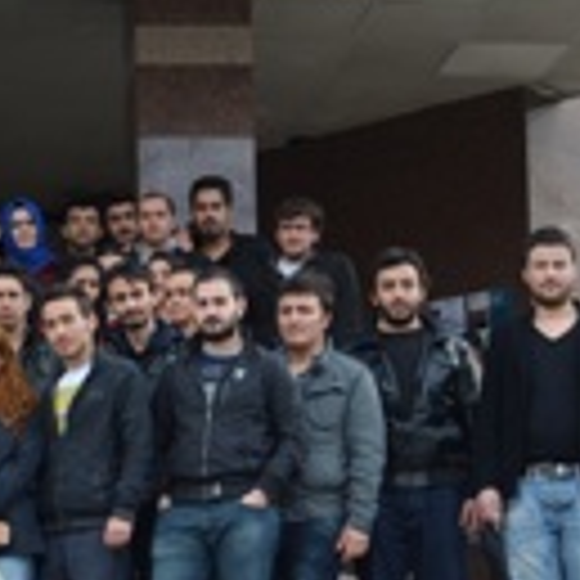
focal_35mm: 128
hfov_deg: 13.1
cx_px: -189
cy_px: 537
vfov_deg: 13.4
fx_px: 2435
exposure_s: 1/160
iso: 200
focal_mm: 29
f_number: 6.3
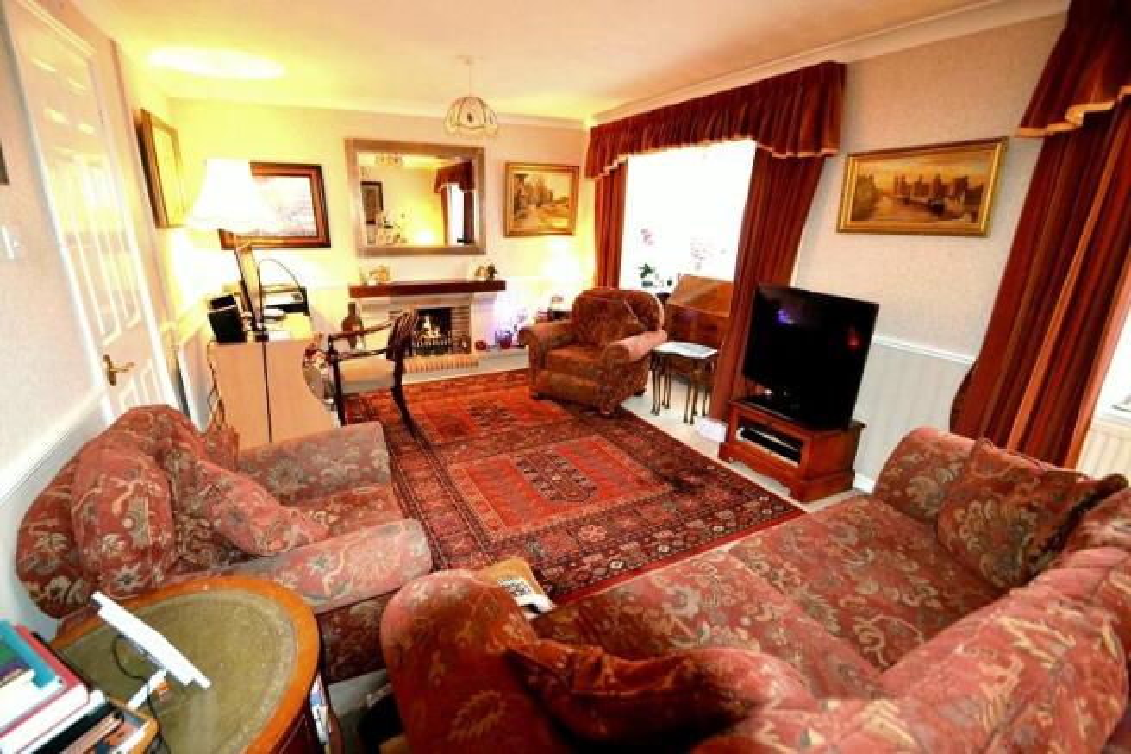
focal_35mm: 15
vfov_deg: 77.3
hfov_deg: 100.4
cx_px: 566
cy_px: 377
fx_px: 471
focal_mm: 10
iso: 3200
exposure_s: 1/60
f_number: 3.5
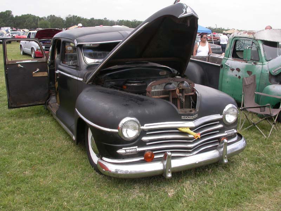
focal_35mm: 38
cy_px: 106
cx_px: 140
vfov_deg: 37.7
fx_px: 308
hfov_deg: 49.0
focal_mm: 7.85
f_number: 6
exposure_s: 1/243
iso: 100
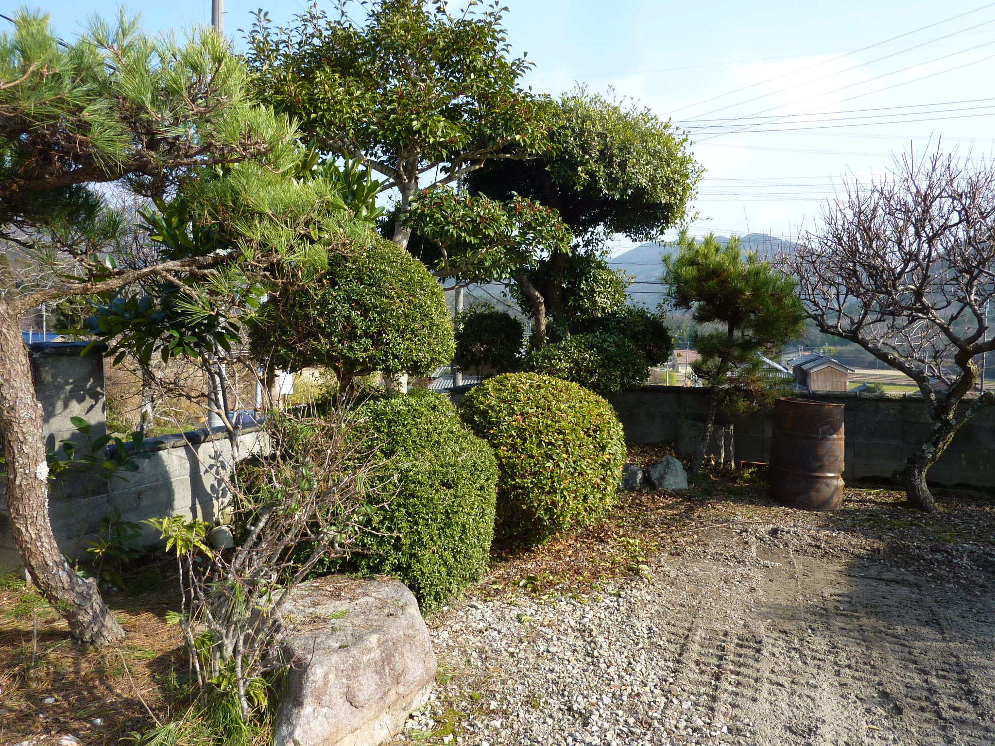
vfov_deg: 54.9
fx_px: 719
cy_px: 373
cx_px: 498
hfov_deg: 69.4
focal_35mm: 25
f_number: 4
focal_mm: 4.1
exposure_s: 1/250
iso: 80
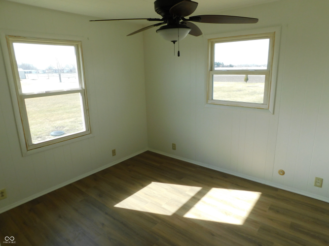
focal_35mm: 23
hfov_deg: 73.9
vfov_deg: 58.9
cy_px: 123
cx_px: 164
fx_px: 219
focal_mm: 4
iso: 125
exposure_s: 1/200
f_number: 3
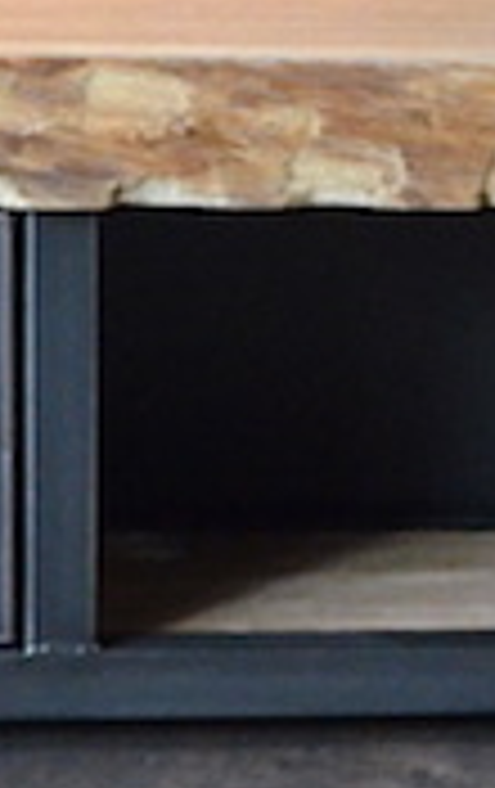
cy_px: 1441
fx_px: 6706
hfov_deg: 4.2
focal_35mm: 312
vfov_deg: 6.6
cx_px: 752
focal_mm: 35
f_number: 5
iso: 2200
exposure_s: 1/30
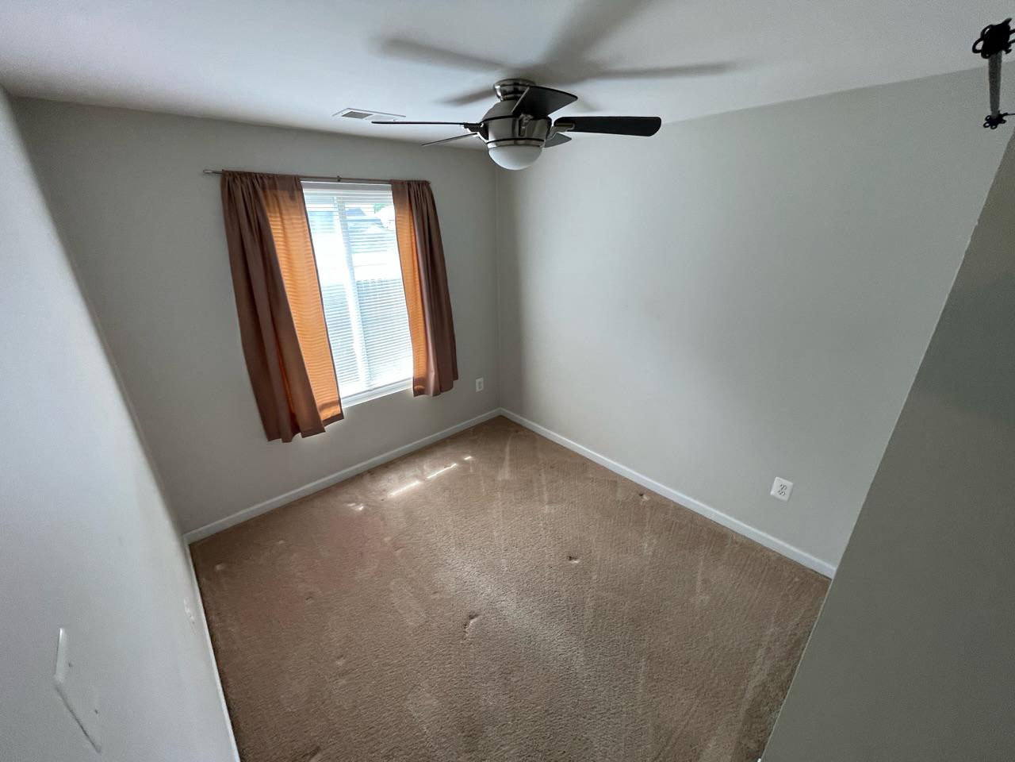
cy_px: 381
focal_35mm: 13
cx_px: 508
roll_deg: -0.1
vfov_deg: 89.9
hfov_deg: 106.2
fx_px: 381
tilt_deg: -22.1
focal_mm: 1.54
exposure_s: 1/120
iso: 200
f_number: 2.4
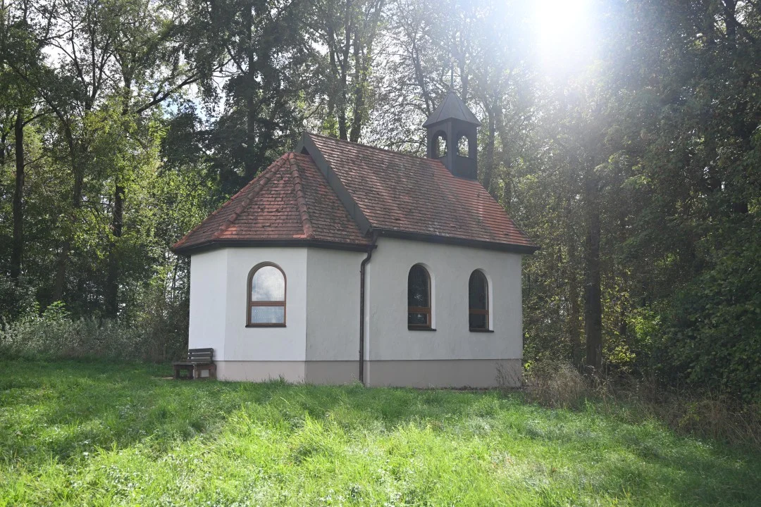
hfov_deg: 54.4
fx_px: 740
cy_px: 254
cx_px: 380
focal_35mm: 35
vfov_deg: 37.9
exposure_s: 1/250
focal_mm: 35
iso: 110
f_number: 5.6
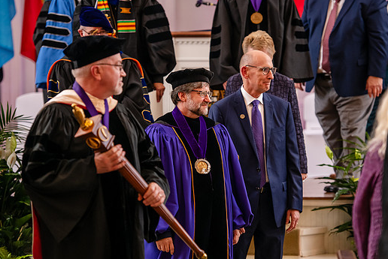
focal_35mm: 146
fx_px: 1575
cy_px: 142
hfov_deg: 14.0
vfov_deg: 9.4
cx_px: 203
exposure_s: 1/200
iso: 1600
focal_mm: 130
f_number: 3.2
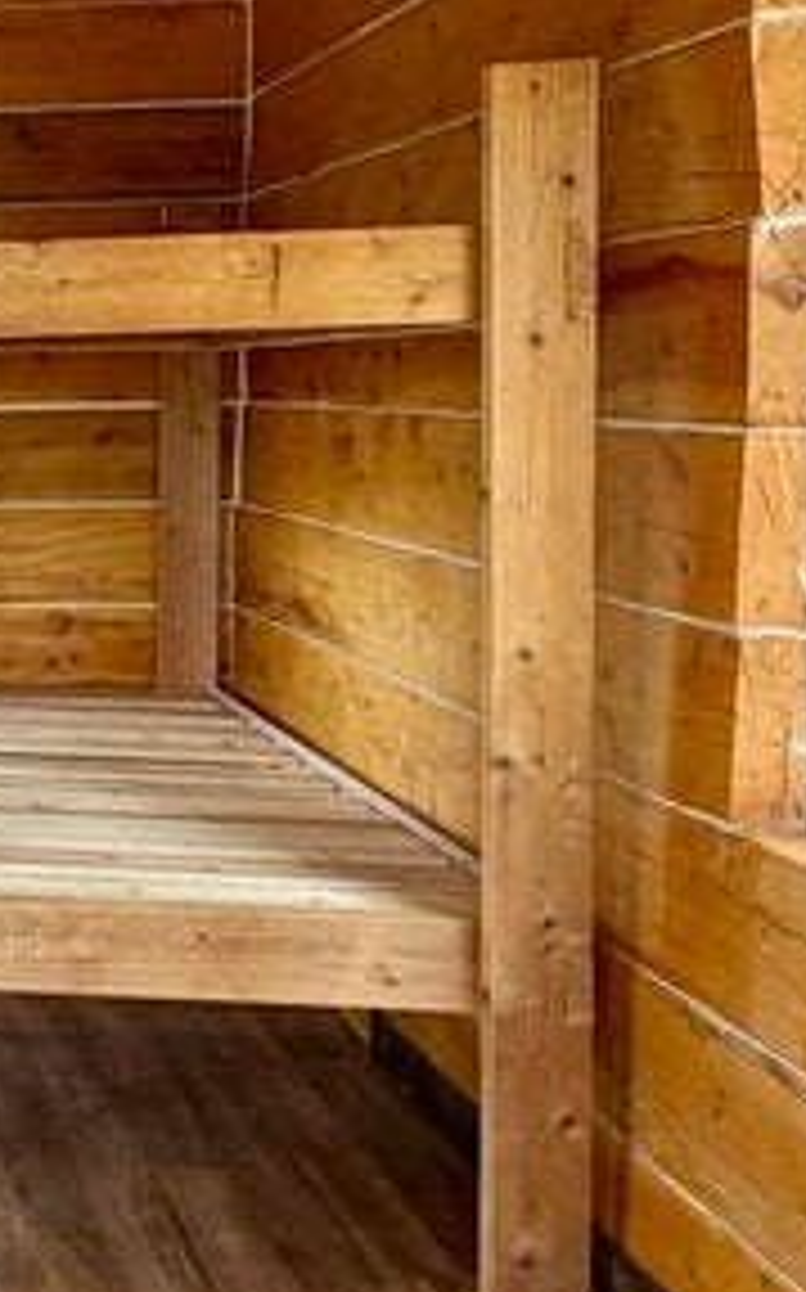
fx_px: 1866
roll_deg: -0.3
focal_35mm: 53
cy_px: 495
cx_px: -464
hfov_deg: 20.3
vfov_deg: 38.0
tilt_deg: -3.3
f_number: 2.2
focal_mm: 2.22
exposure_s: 1/121
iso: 125
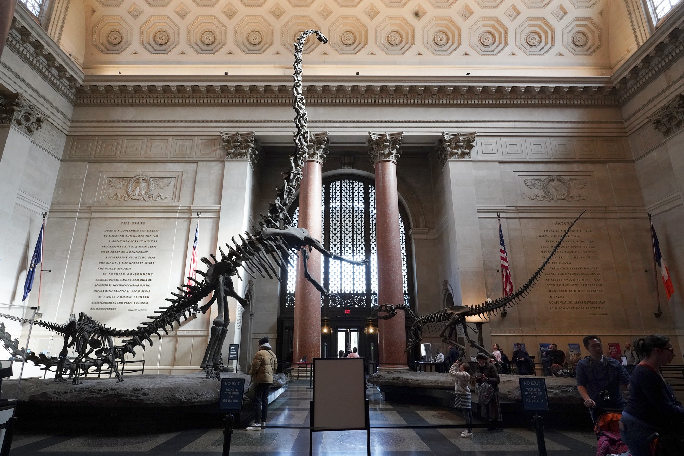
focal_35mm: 20
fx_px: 380
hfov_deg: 84.0
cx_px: 342
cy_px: 228
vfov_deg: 61.9
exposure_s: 1/80
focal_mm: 20
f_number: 10
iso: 3200
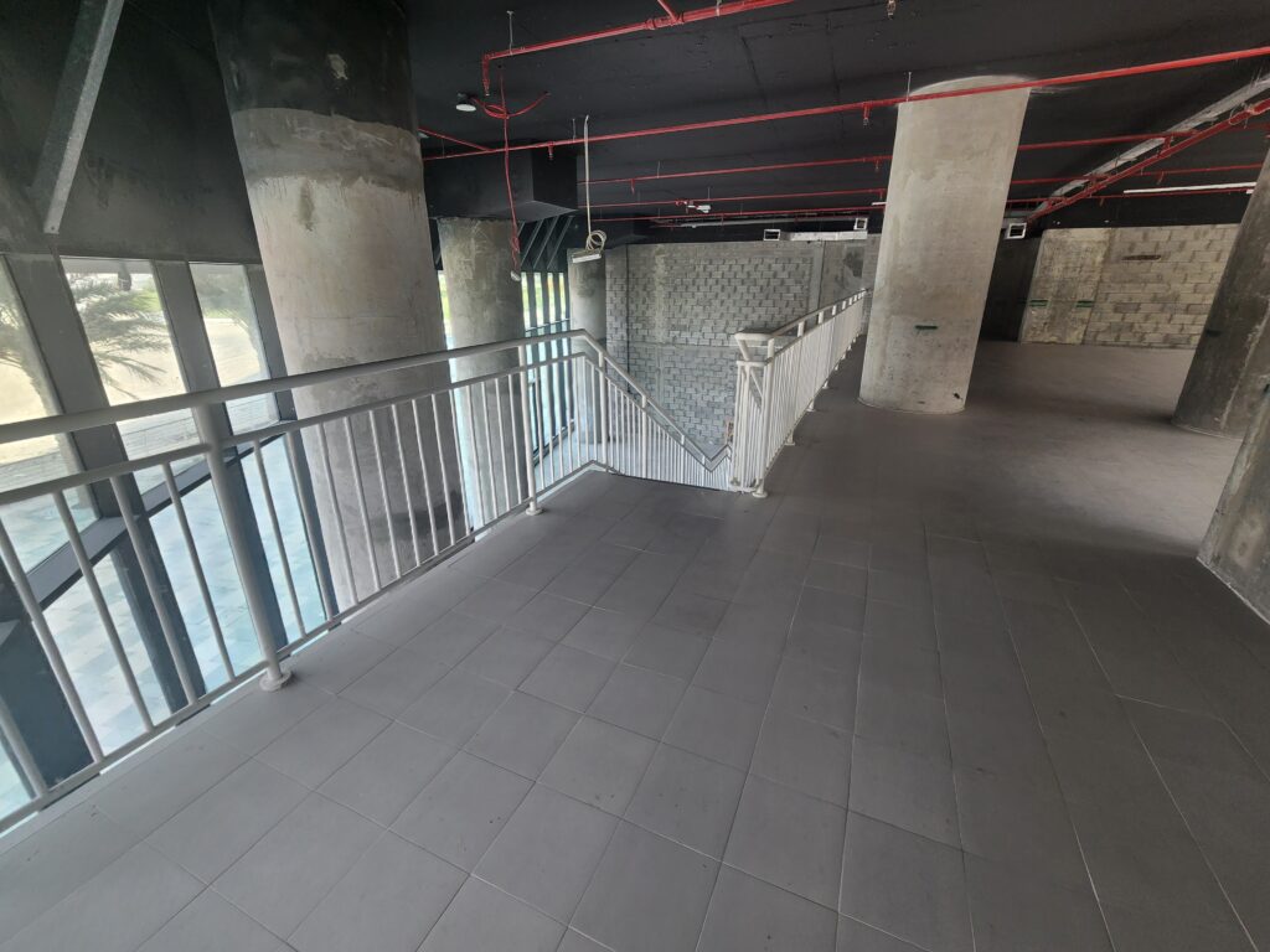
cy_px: 476
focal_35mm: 13
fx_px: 477
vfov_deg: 89.9
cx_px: 635
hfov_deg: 106.2
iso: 64
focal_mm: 2.2
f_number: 2.2
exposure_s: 1/100
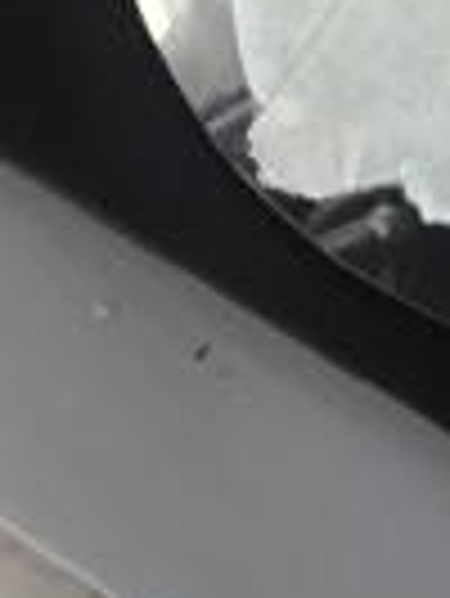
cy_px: -238
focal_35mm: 87
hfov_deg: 16.0
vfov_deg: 20.1
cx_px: 603
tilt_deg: -62.8
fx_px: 1506
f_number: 2.2
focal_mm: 4.15
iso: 64
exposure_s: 1/33
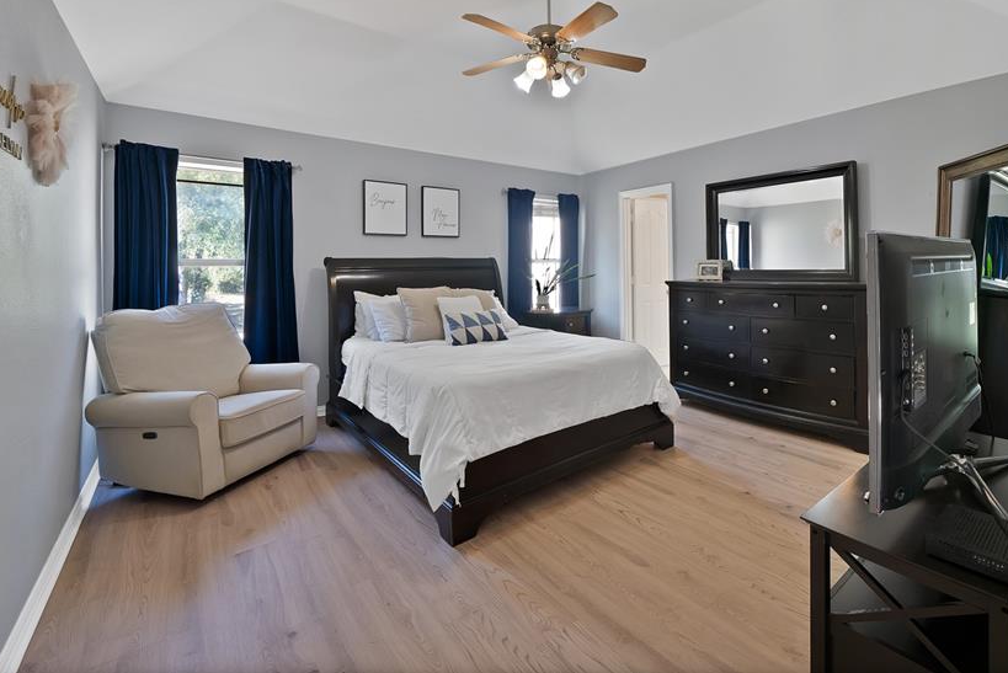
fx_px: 420
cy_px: 256
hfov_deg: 99.8
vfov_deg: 76.1
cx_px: 571
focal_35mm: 15
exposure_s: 1/2
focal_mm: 12
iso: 640
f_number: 9
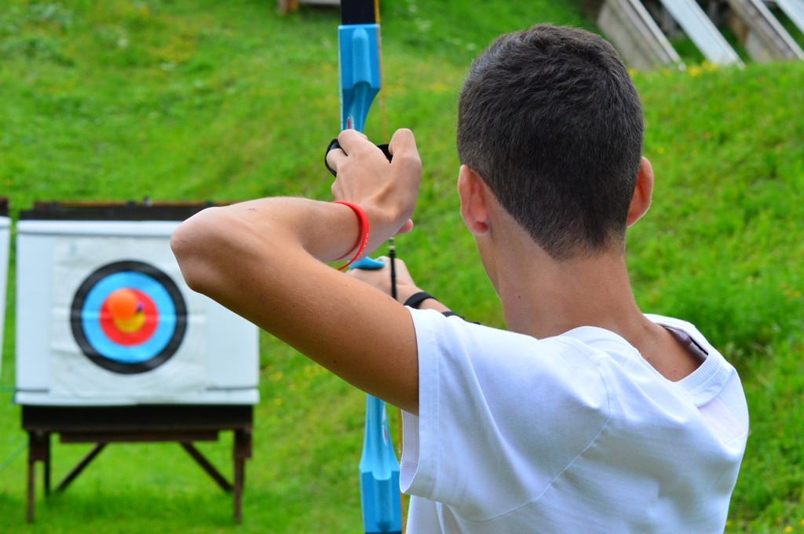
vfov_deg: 13.0
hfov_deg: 19.5
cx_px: 402
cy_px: 267
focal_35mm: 105
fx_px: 2343
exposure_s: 1/320
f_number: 13
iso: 800
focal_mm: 70
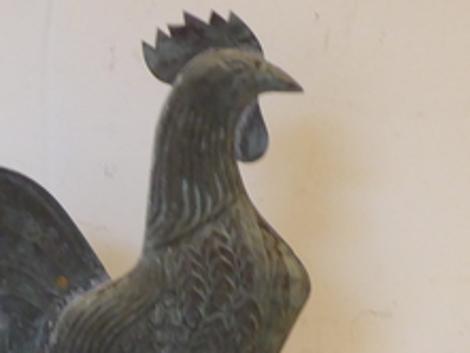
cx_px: 98
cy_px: 376
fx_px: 1440
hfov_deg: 18.4
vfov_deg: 13.7
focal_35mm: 106
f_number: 3.7
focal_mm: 6.7
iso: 400
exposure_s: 1/13
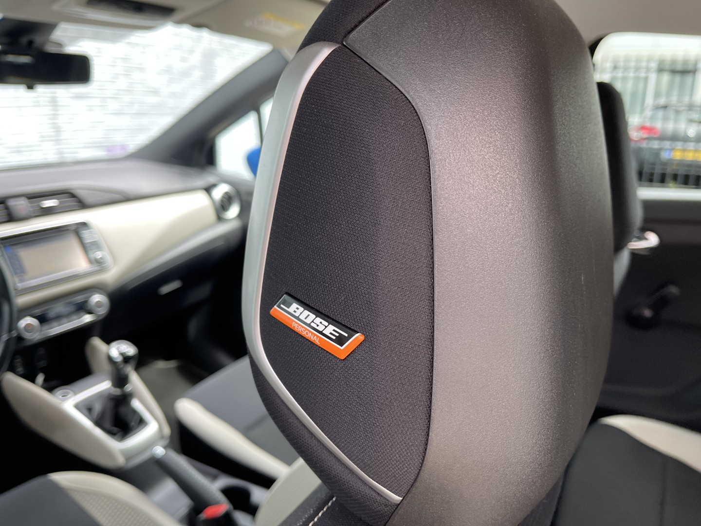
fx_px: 506
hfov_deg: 69.4
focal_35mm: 25
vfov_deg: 54.9
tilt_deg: -16.5
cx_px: 350
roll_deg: -0.1
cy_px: 263
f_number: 1.6
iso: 80
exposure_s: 1/121
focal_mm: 5.1
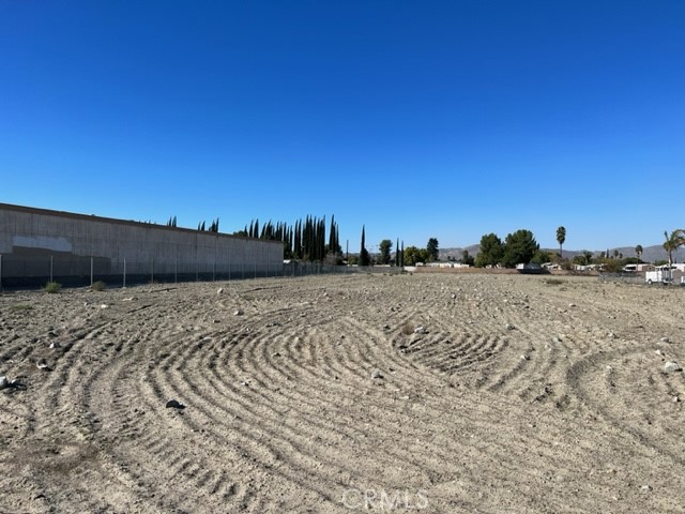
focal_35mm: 26
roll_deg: -0.5
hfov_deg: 67.3
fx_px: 515
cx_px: 342
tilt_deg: -0.3
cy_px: 257
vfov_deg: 53.1
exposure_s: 1/5319
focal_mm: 5.7
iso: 50
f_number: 1.5
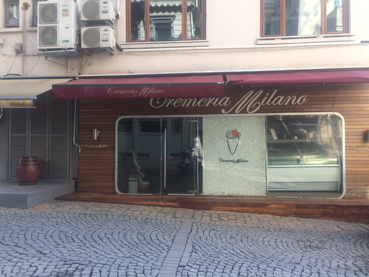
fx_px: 309
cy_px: 138
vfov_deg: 48.2
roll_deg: -0.4
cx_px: 184
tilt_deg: -1.6
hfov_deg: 61.7
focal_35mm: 29
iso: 32
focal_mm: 4.15
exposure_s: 1/233
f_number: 2.2
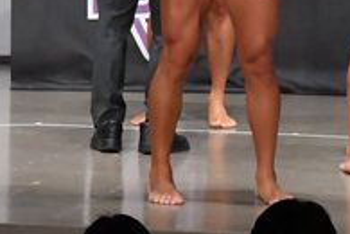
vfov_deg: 2.7
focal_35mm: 506
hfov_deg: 4.1
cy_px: -106
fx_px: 4919
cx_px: 107
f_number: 5.6
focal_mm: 85
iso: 6400
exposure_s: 1/400
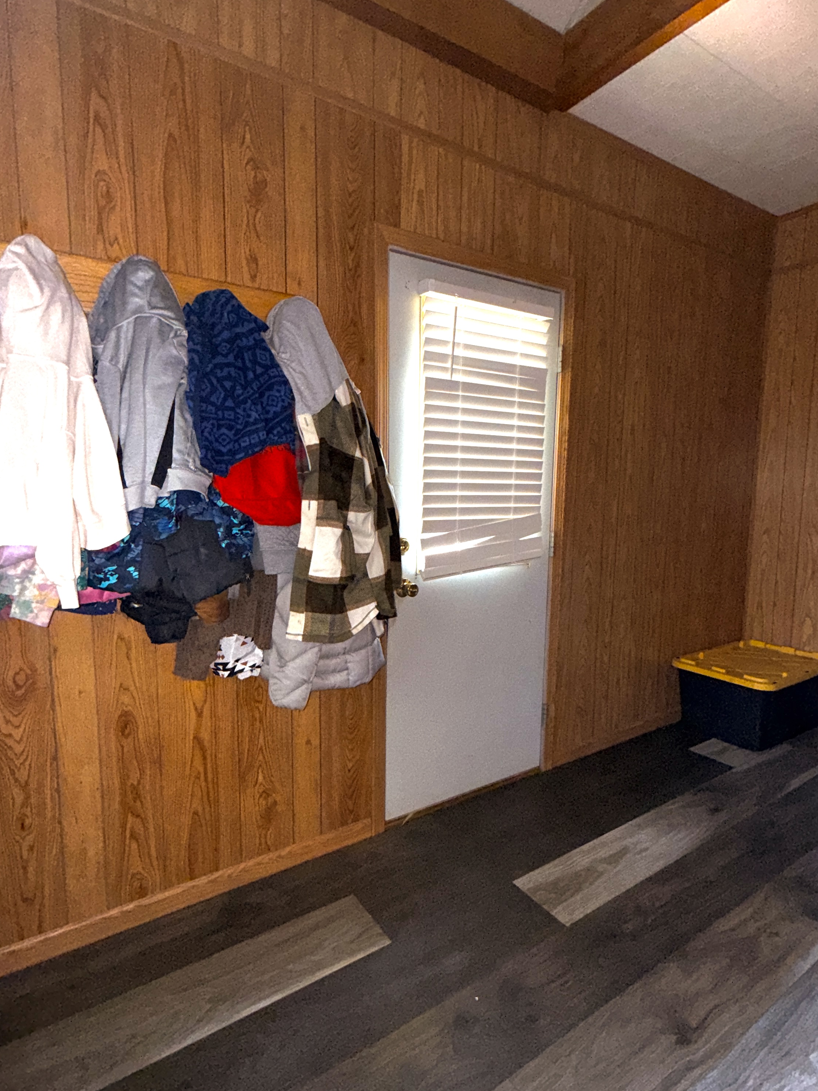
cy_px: 554
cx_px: 405
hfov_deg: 68.7
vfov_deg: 84.7
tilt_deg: -5.6
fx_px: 599
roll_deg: -0.9
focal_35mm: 19
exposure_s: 1/48
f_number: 2.2
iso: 125
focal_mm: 2.22
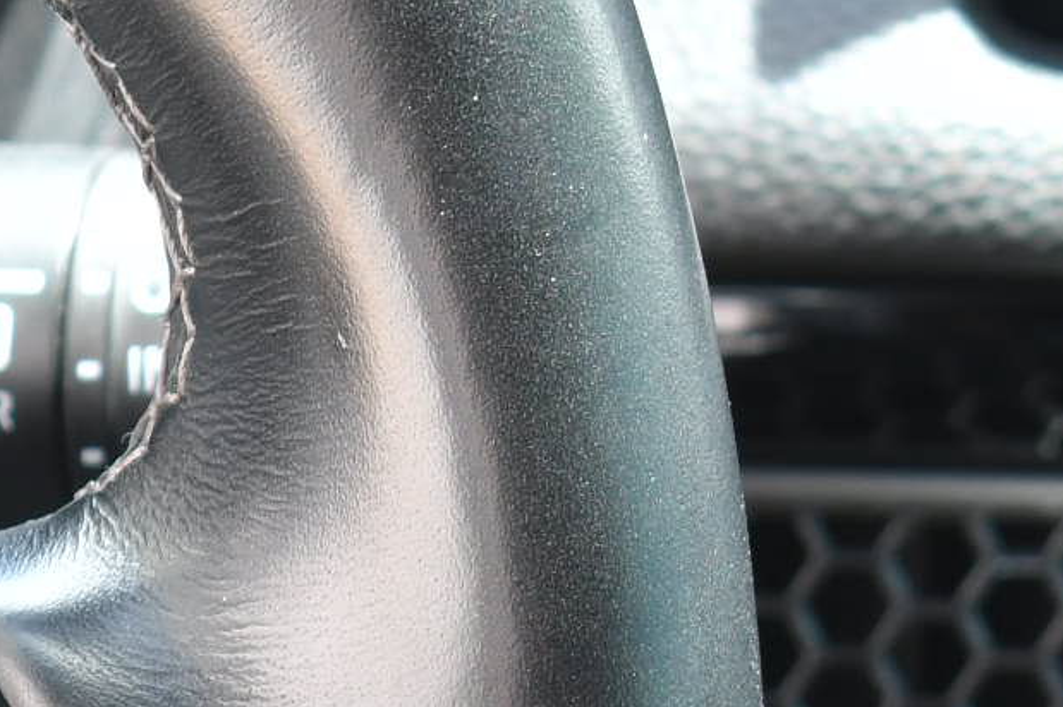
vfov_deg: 3.7
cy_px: 1150
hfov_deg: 5.5
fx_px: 10889
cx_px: -917
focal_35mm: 369
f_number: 8
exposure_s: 1/60
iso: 400
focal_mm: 55
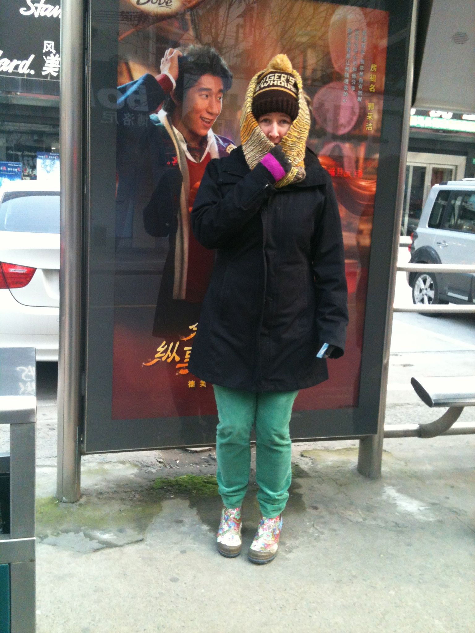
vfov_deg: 52.6
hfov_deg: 40.7
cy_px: 316
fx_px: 640
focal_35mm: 35
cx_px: 238
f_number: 2.8
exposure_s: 1/120
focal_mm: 3.85
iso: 125
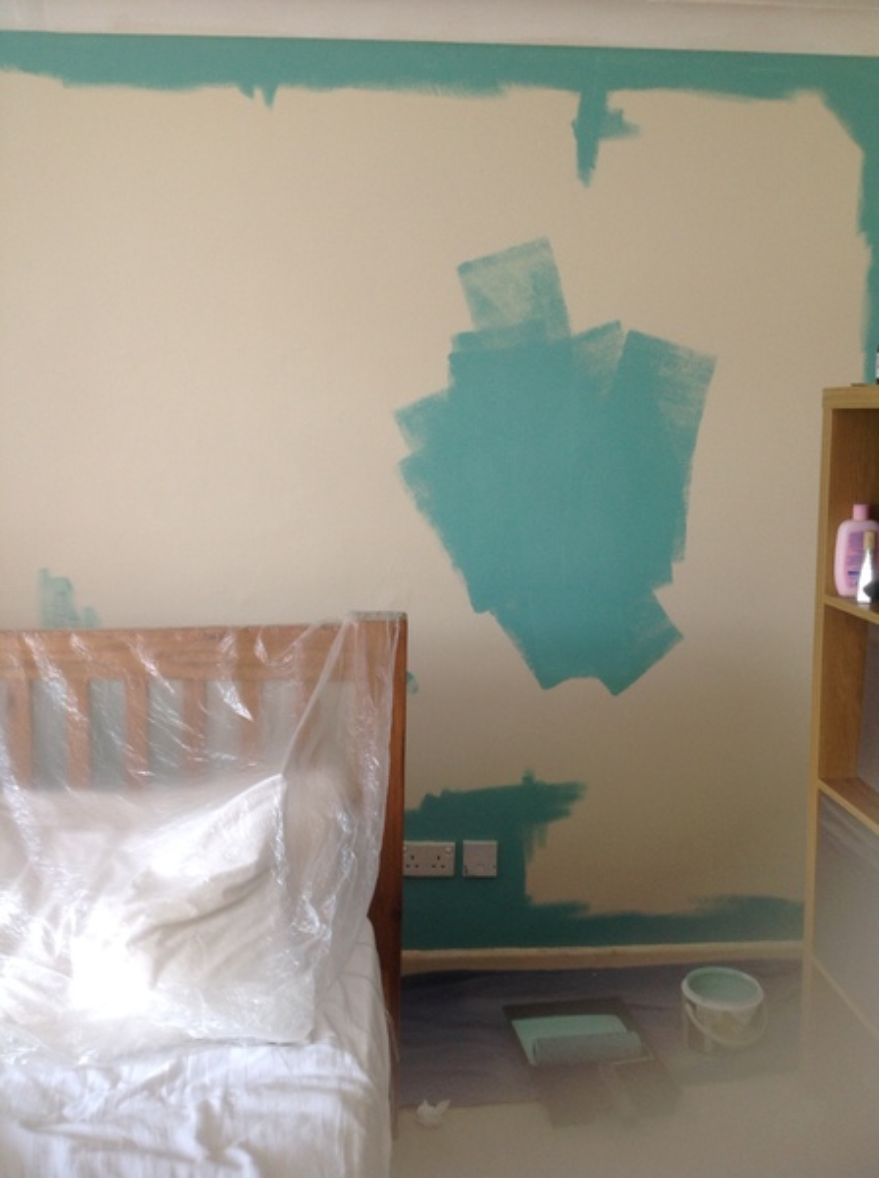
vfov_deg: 52.7
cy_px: 589
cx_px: 440
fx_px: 1188
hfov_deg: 40.6
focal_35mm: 35
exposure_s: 1/15
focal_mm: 4.28
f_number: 2.4
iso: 64
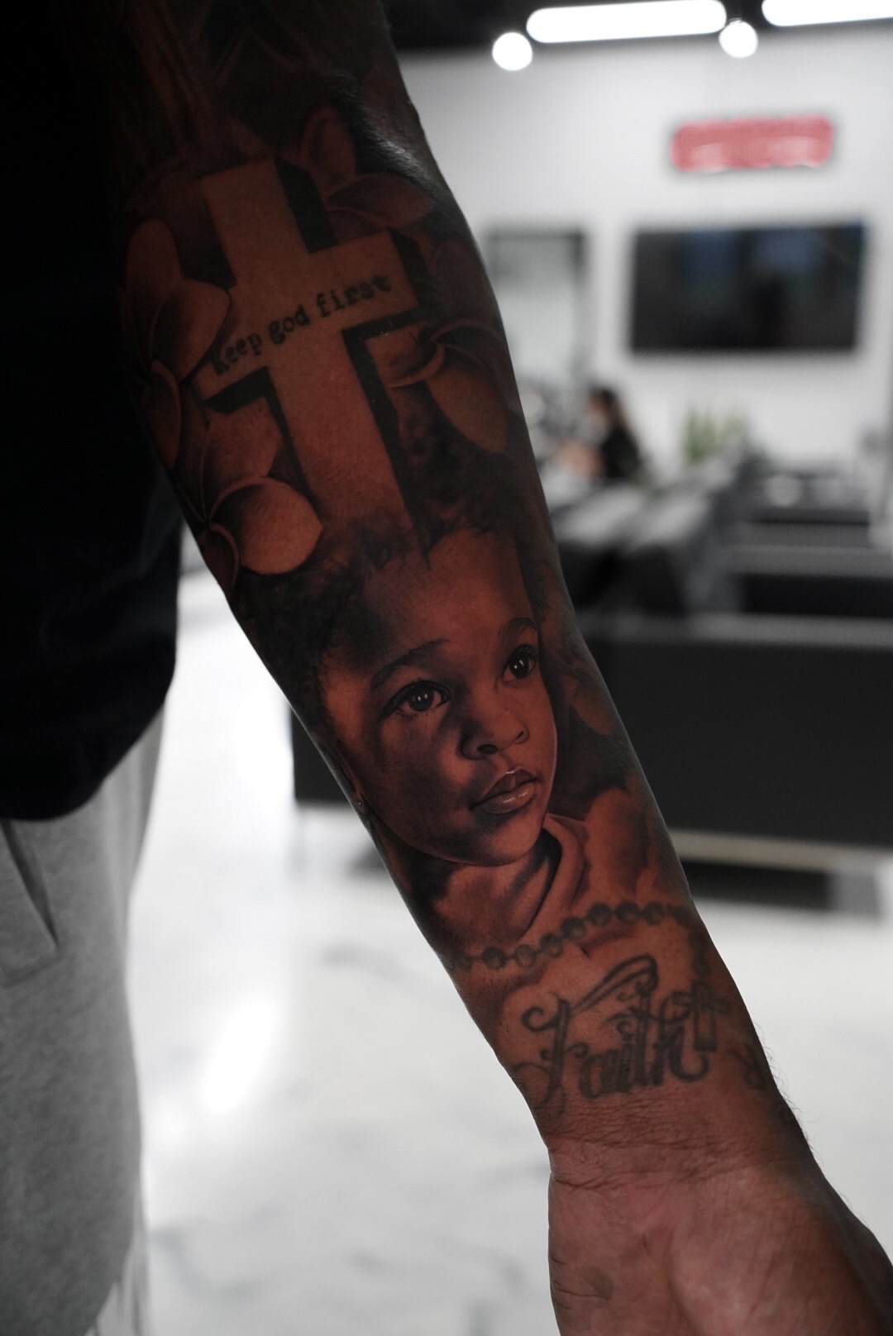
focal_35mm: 38
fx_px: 1411
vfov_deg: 50.7
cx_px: 446
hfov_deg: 35.1
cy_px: 668
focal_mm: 38
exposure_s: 1/200
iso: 6400
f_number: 4
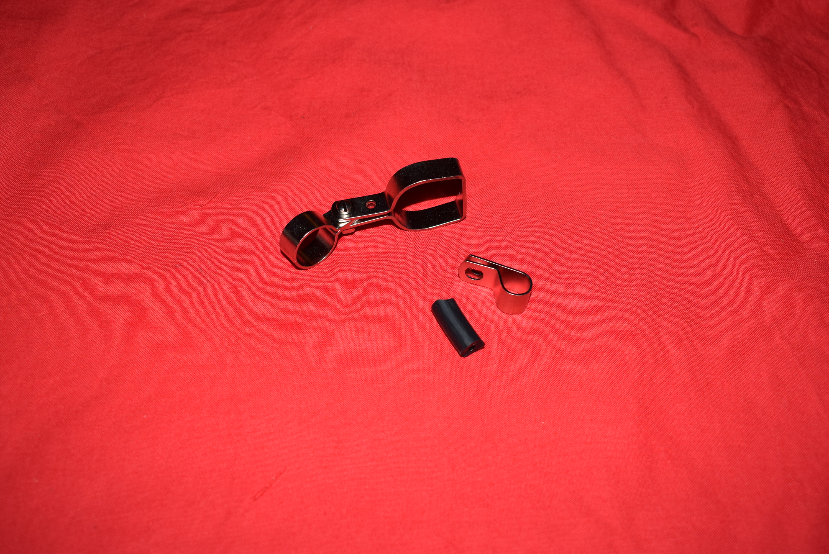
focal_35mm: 38
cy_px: 277
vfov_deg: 35.6
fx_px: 864
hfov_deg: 51.2
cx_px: 414
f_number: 5.6
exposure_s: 1/100
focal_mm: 25
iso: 400
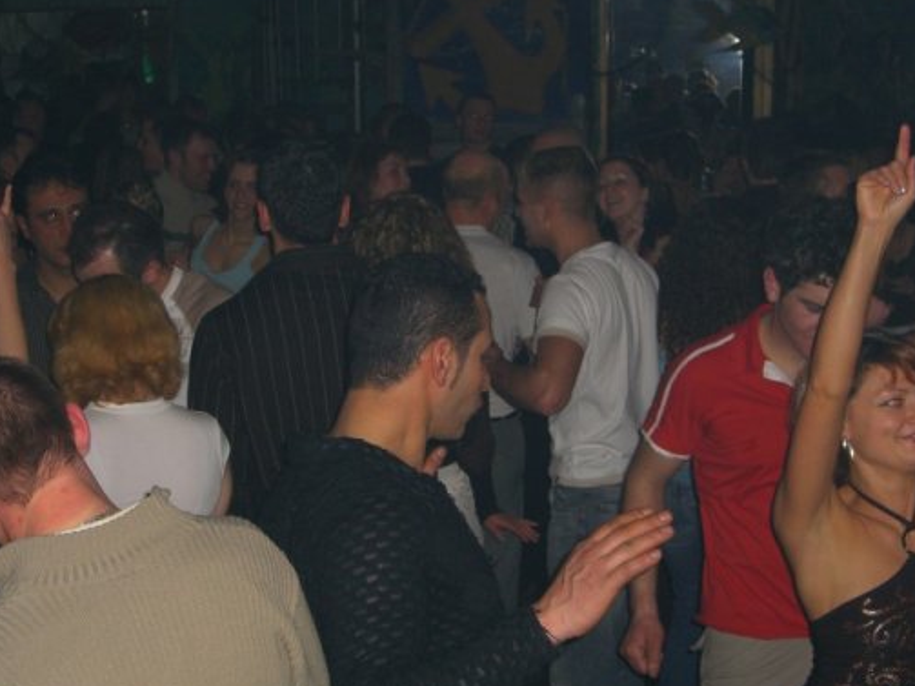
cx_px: 447
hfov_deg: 28.6
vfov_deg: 21.6
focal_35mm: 68
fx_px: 1797
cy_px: 335
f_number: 3.6
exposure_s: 1/60
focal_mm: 11.8
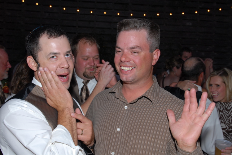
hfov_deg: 46.3
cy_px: 78
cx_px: 116
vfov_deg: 32.0
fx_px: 271
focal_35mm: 42
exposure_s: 1/60
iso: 400
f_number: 5.6
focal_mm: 28
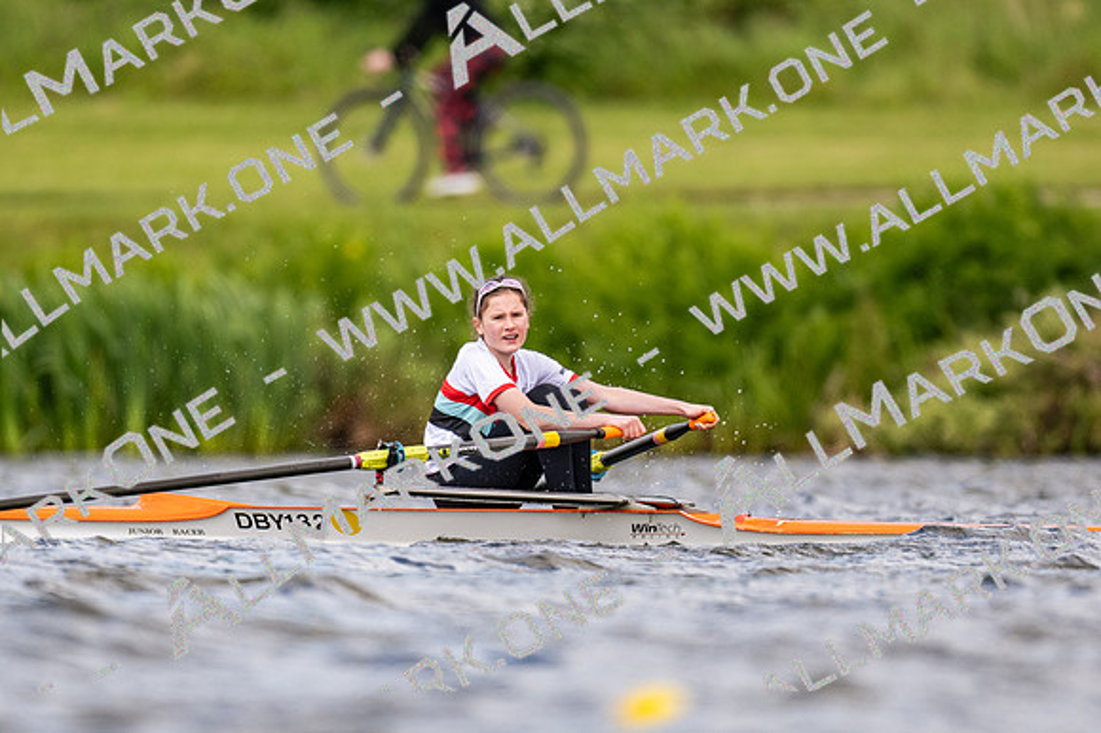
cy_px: 366
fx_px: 27508
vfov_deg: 1.5
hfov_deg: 2.3
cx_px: 550
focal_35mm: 900
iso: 500
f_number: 4
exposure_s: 1/2500
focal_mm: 600
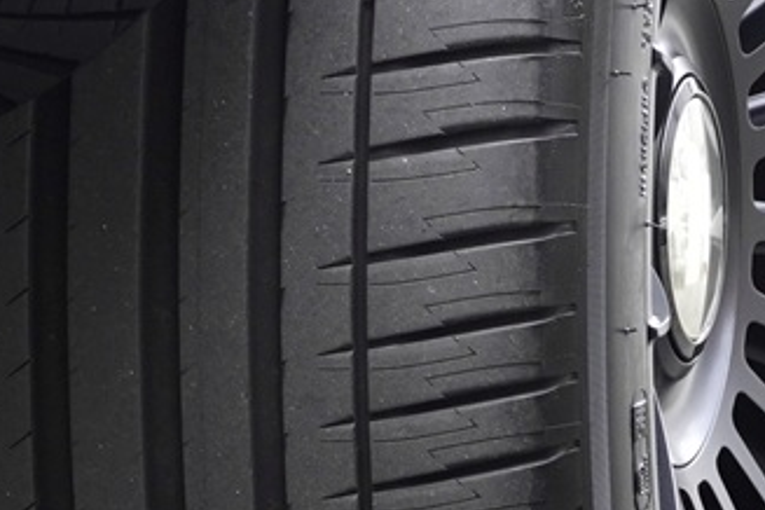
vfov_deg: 3.1
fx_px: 9302
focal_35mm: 438
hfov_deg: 4.7
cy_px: -28
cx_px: 573
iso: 320
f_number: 5.6
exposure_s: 1/100
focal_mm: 53
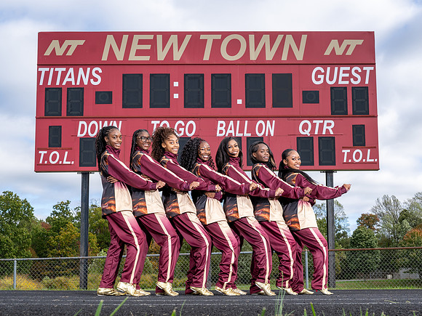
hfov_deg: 35.7
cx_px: 228
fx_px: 654
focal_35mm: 54
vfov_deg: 27.1
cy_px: 208
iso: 80
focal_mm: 32.5
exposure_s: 1/200
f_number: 7.1
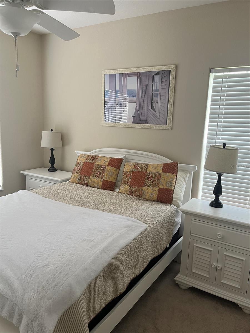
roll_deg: -3.0
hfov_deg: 53.1
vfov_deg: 67.3
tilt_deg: -11.8
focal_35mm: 26
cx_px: 125
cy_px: 166
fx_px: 250
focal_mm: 5.1
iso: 100
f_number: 1.6
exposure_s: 1/60
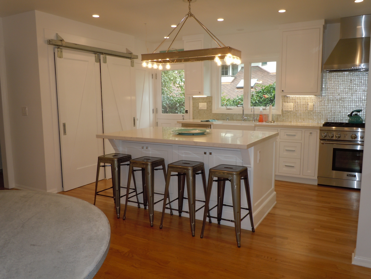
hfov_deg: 63.4
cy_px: 140
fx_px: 300
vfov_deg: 49.7
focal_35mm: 28
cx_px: 186
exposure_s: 1/80
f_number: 3.7
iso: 125
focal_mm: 5
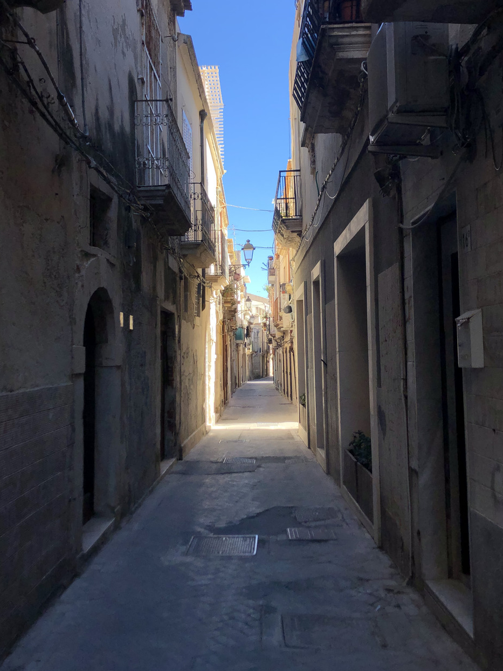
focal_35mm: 36
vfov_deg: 51.4
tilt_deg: +2.5
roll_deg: +1.3
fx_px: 697
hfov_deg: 39.6
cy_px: 334
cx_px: 239
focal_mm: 4
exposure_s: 1/694
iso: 20
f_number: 1.8
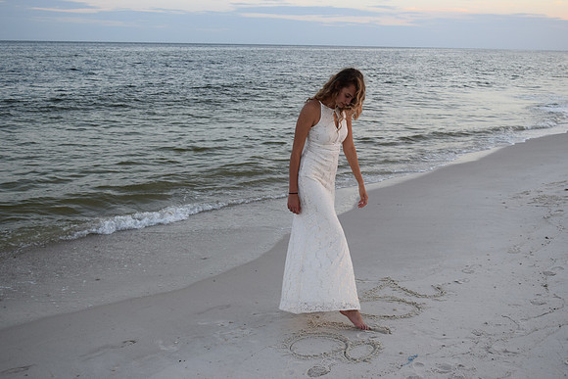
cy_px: 190
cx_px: 284
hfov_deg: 51.3
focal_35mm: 38
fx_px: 592
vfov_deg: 35.5
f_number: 5
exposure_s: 1/100
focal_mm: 25
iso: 400
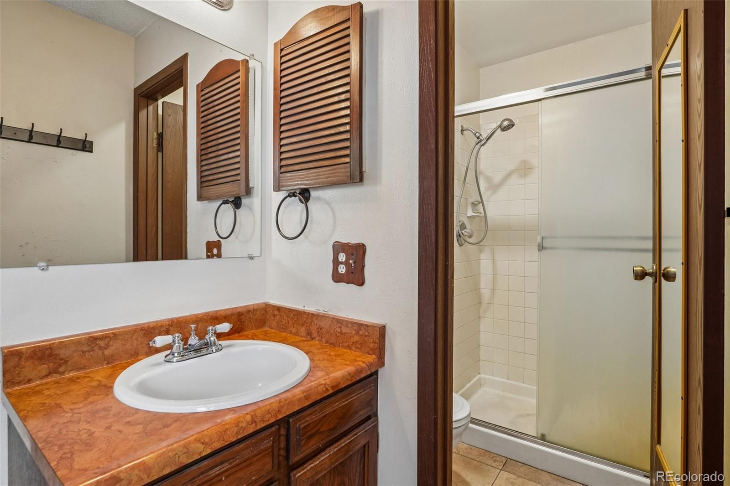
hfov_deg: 95.0
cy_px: 243
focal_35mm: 16
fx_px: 334
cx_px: 365
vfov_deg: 72.0
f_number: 8
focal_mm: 11
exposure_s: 1/15
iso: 500
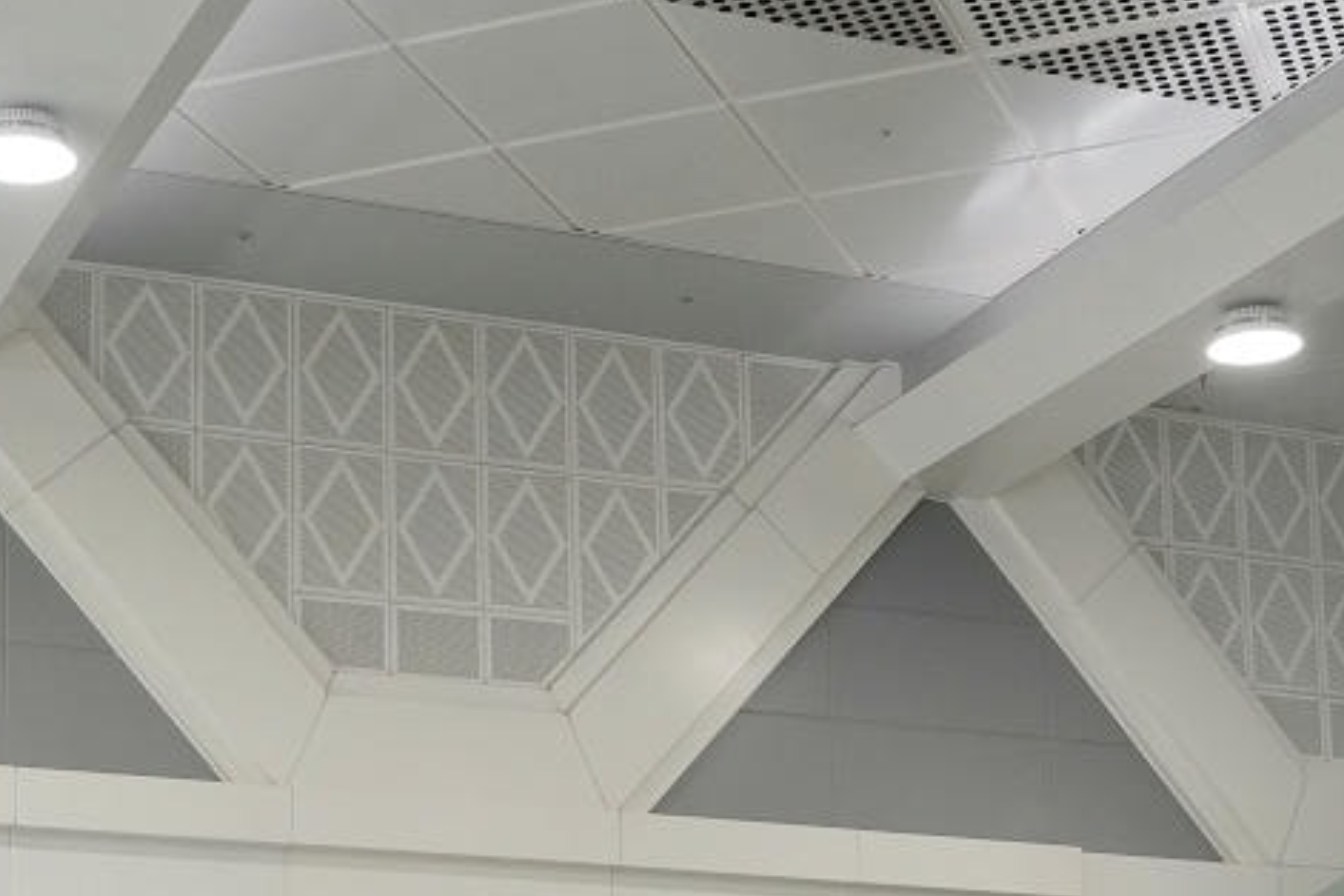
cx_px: 534
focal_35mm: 84
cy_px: 1036
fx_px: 3136
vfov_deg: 15.7
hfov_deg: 24.1
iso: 1600
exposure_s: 1/160
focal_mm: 33
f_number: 4
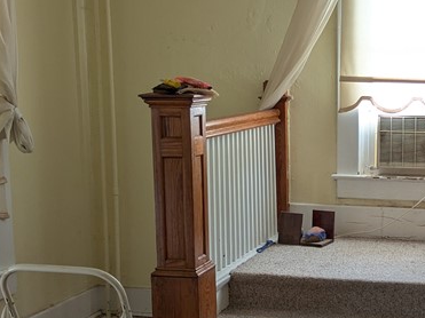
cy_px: 217
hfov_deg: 27.4
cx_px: 365
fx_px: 847
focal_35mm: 69
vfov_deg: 21.2
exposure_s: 1/120
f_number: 1.89
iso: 95
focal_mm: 5.43
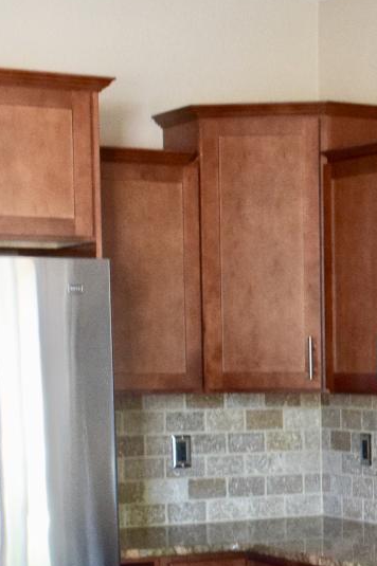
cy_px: 553
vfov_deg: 19.7
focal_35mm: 101
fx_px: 1588
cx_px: 549
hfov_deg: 12.9
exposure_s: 1/15
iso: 1600
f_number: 6.3
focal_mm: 18
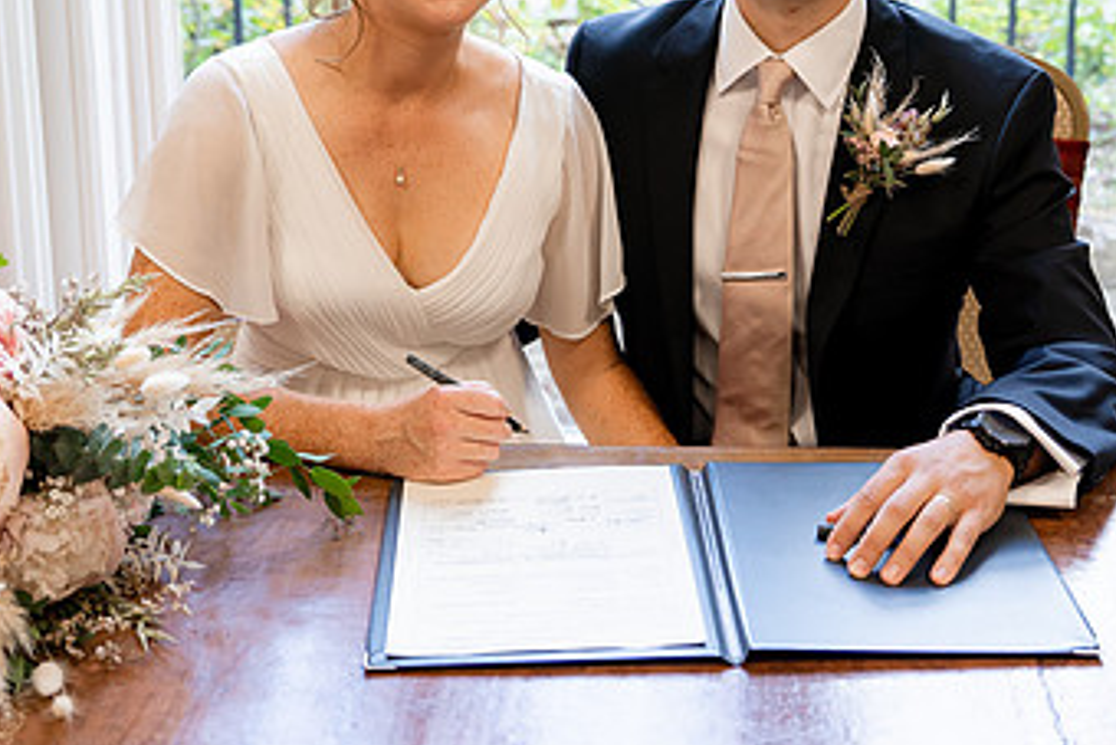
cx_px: 521
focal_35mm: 63
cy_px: 136
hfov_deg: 31.9
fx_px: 1954
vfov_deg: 21.3
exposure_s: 1/250
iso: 800
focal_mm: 34
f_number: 3.5
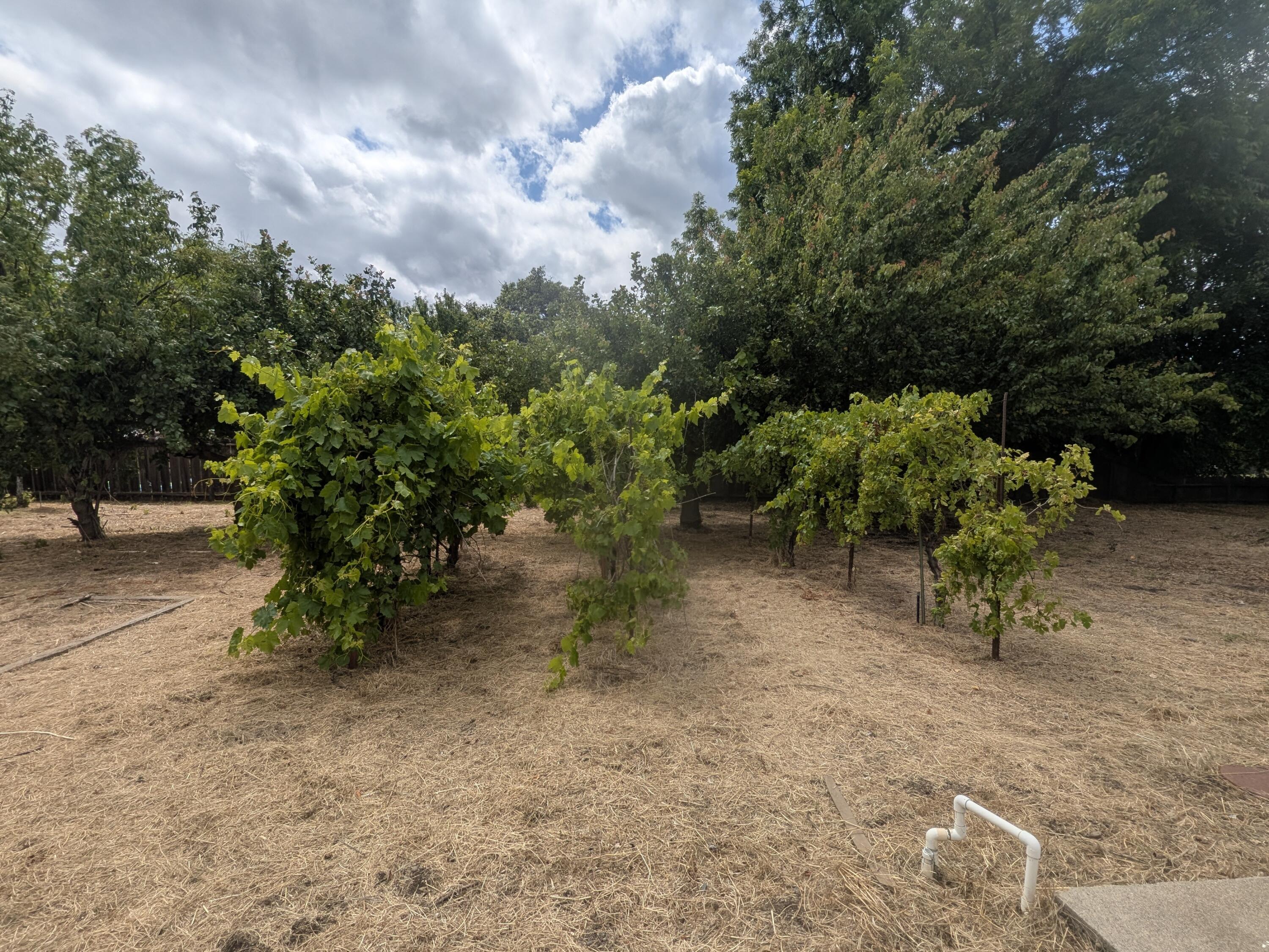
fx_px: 587
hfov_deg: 94.5
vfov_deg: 78.1
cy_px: 476
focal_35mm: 16
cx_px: 634
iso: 45
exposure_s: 1/2924
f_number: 2.2
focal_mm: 2.22
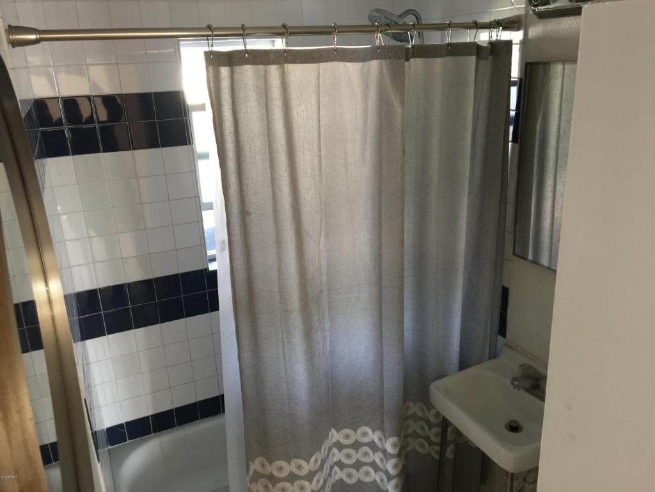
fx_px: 549
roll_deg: +1.5
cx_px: 328
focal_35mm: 29
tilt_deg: -17.7
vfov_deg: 48.2
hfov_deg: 61.7
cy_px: 246
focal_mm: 4.15
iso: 125
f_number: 2.2
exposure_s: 1/15
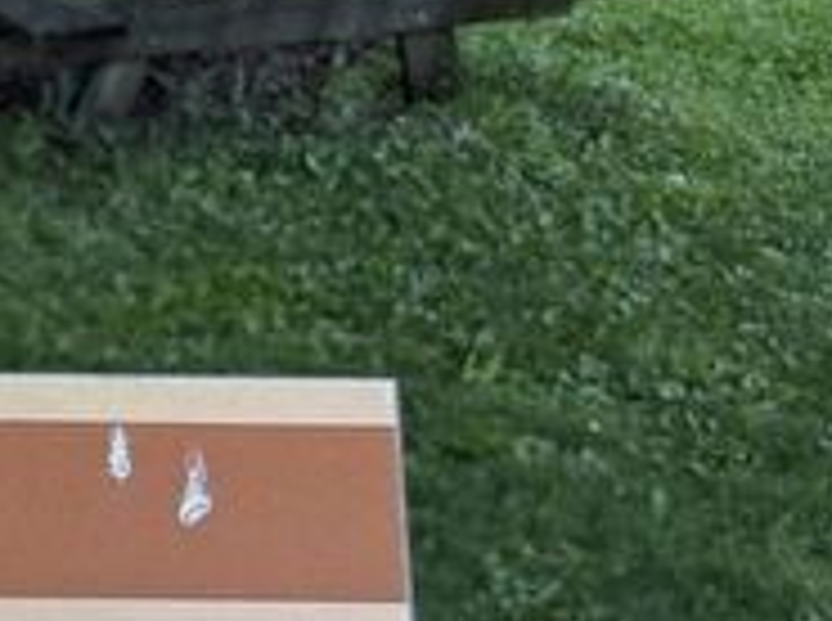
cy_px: 1179
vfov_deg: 12.7
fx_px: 2495
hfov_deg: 15.1
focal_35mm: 104
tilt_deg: -33.1
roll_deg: -1.9
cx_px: -872
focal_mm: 6.76
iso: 64
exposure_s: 1/161
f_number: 1.78
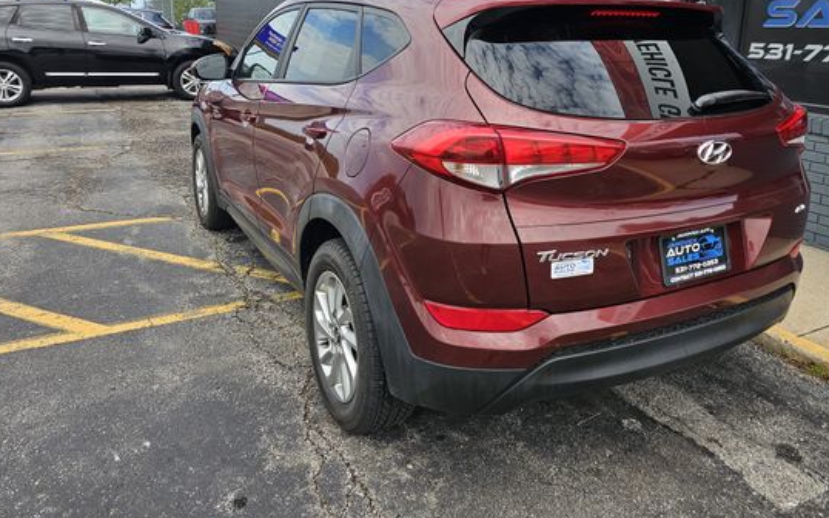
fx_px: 655
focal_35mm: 29
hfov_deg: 64.3
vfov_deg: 42.3
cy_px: 154
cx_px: 478
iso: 10
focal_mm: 6.3
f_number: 1.7
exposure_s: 1/318
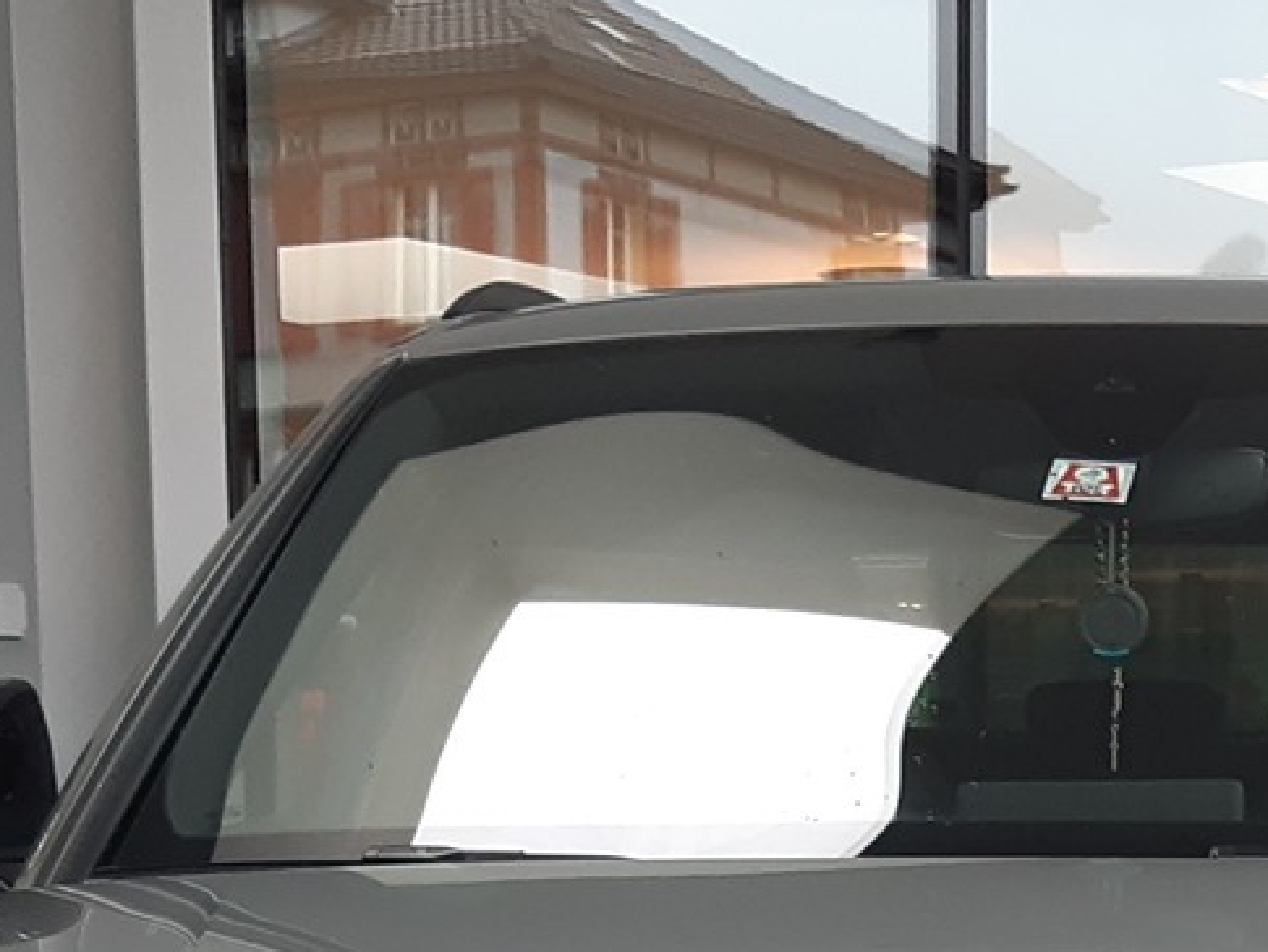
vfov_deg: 12.7
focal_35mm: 108
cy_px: 1635
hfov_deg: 18.1
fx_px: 3957
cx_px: 905
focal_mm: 3.92
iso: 64
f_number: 1.7
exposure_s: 1/100
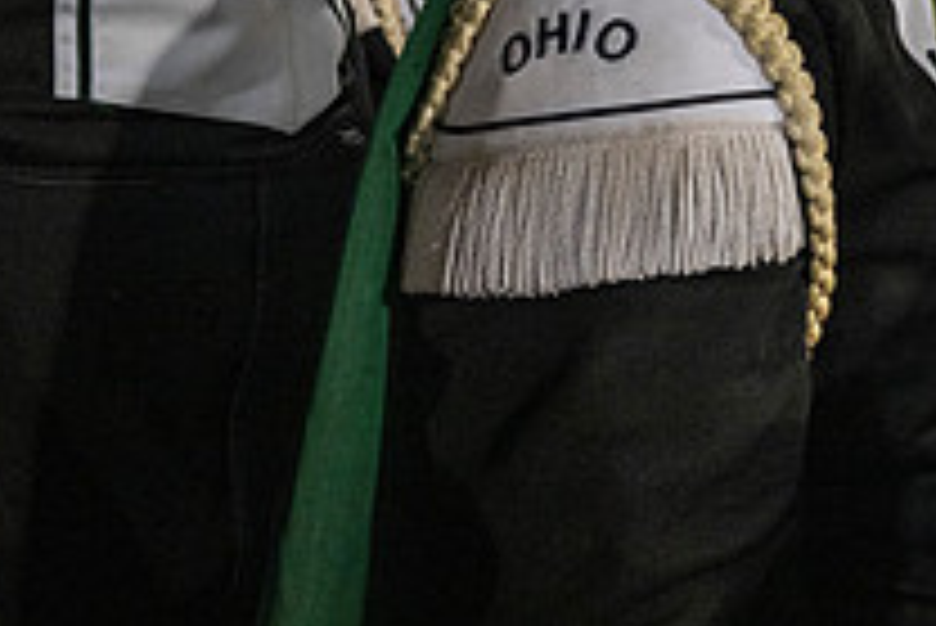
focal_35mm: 67
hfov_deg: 27.9
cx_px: 986
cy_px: -227
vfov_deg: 18.6
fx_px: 1743
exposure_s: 1/500
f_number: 3.2
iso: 2000
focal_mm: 24
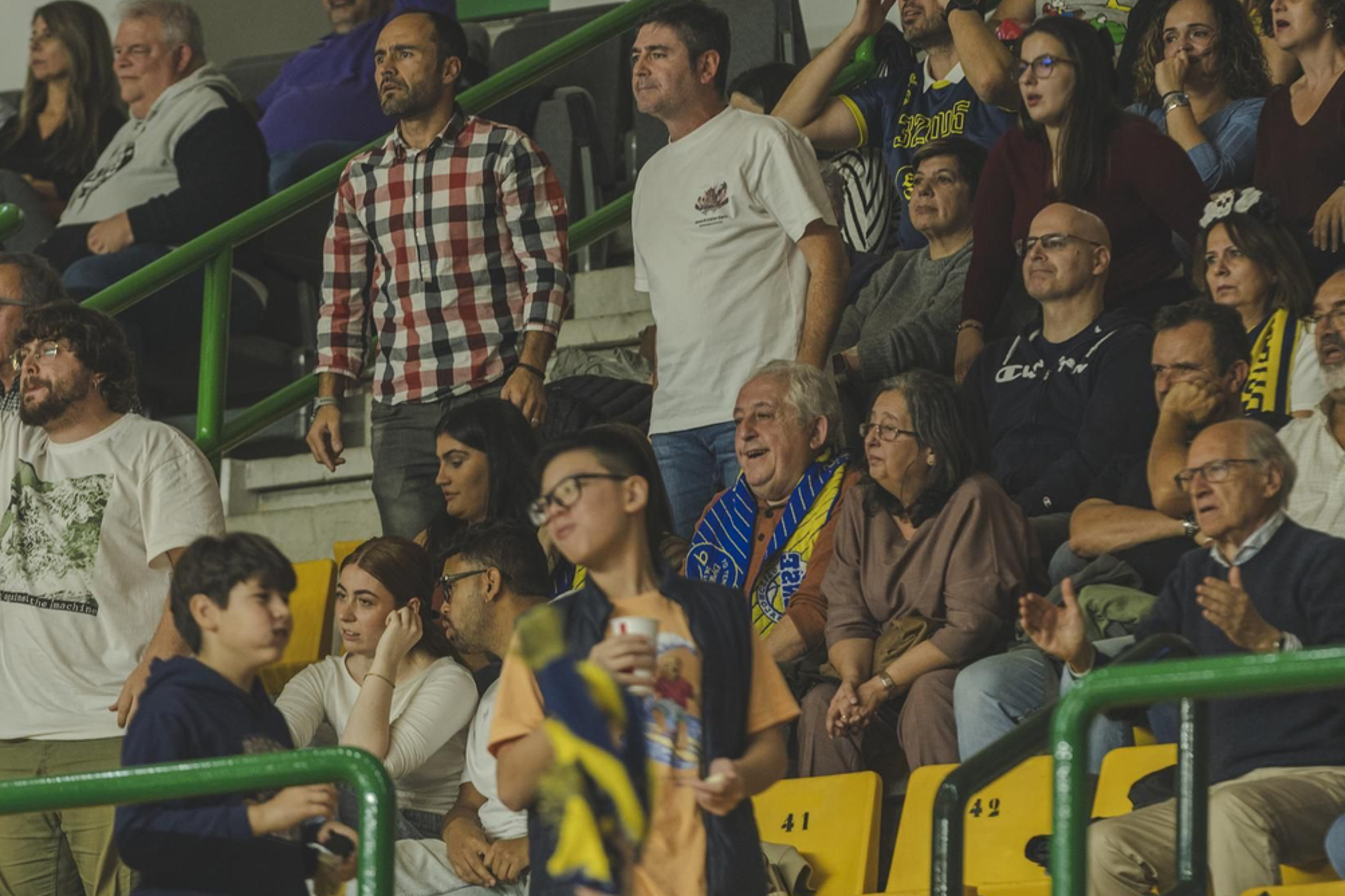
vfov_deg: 4.3
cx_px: 713
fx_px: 11914
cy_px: 229
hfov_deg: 6.5
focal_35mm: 319
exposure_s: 1/160
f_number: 3.5
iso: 800
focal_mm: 200
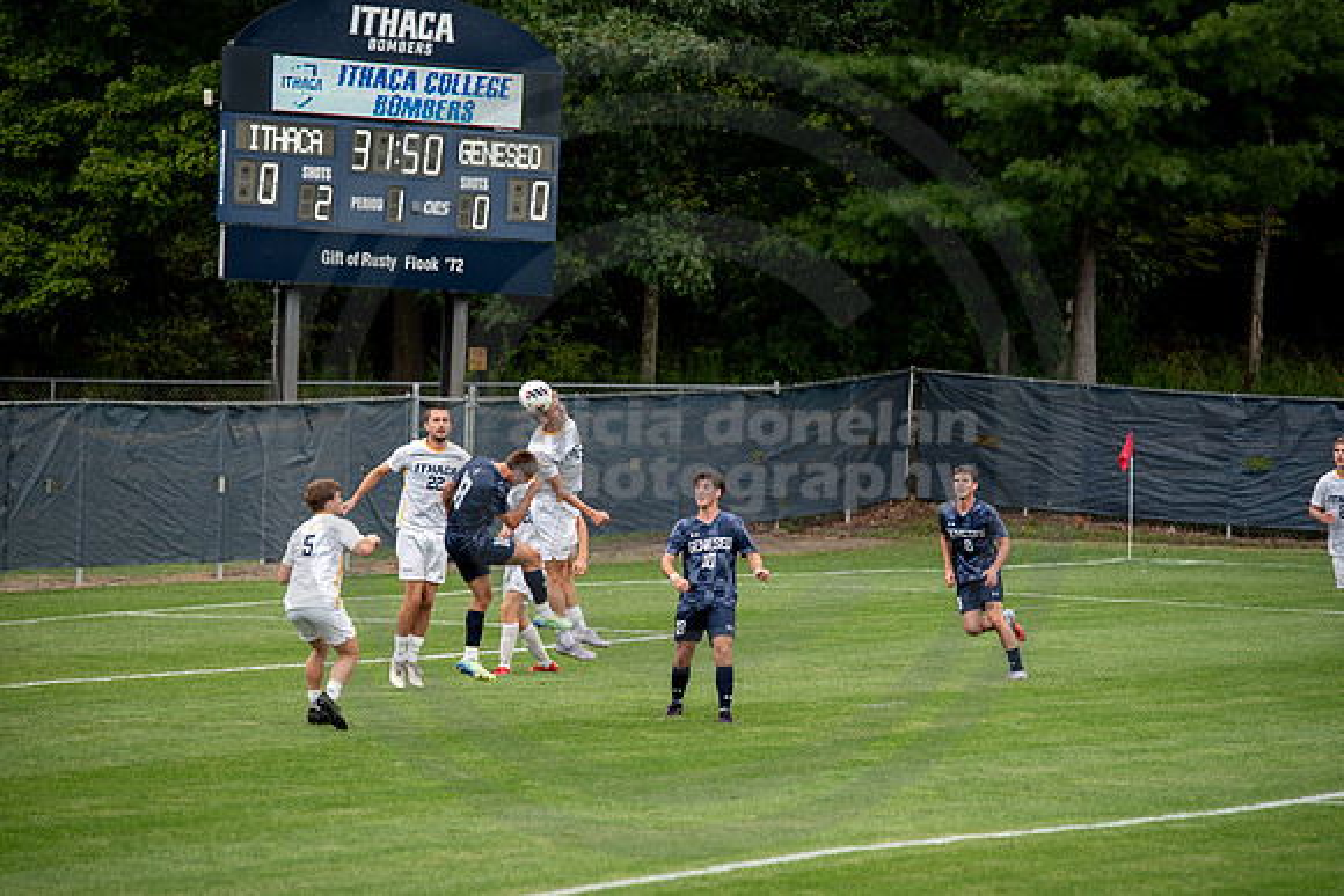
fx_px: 7540
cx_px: 672
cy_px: 448
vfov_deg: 6.8
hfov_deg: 10.2
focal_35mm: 202
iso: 320
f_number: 4
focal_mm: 200
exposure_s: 1/1000
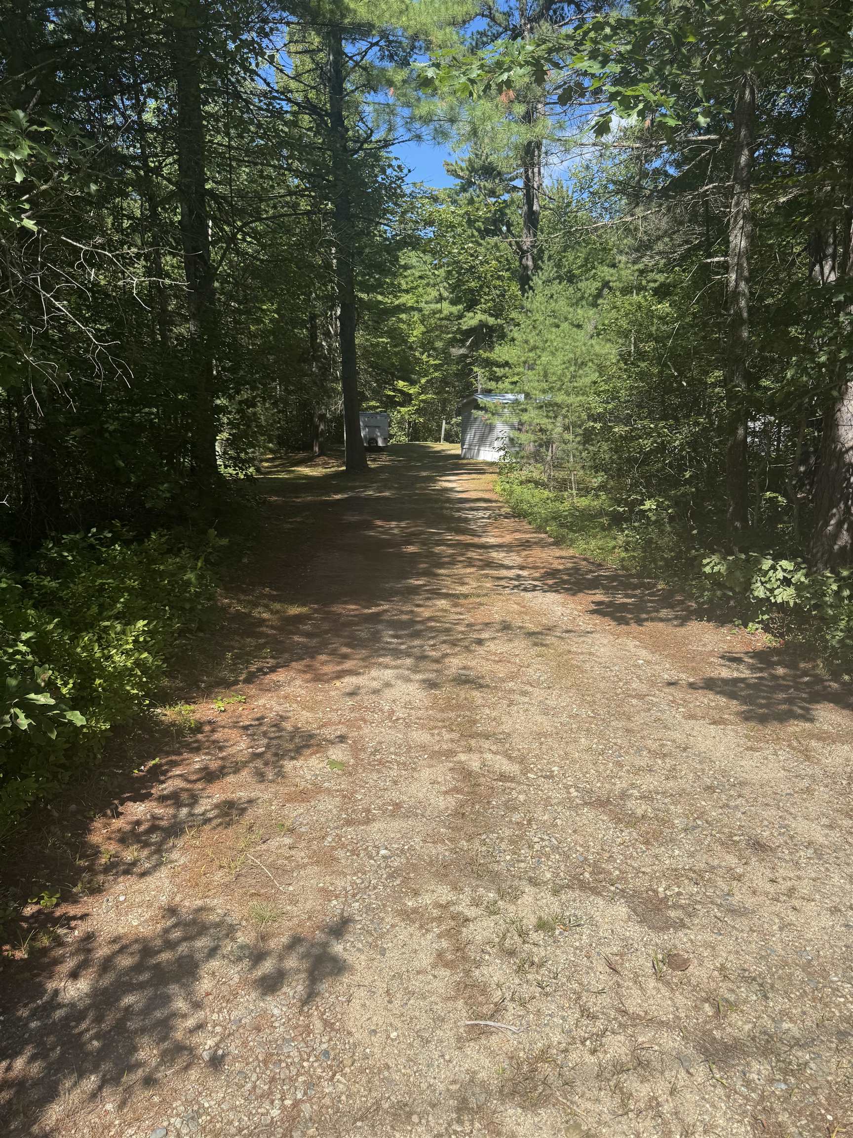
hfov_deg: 56.8
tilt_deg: -12.0
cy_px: 569
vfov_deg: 71.6
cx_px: 426
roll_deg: +0.9
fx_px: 789
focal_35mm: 24
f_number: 1.78
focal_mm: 6.76
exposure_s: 1/3413
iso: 80
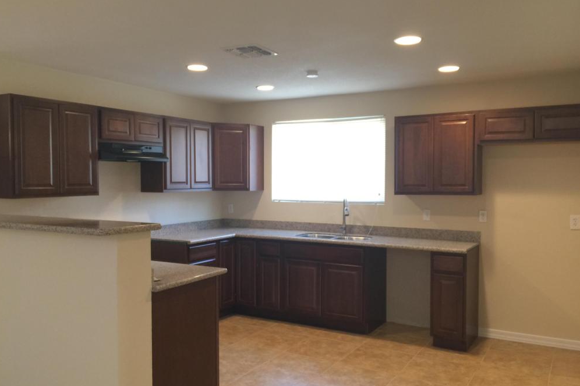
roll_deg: -0.7
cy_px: 202
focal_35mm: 31
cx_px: 291
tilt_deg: -3.1
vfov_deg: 42.3
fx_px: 499
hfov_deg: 60.3
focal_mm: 4.15
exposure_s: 1/15
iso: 64
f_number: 2.2
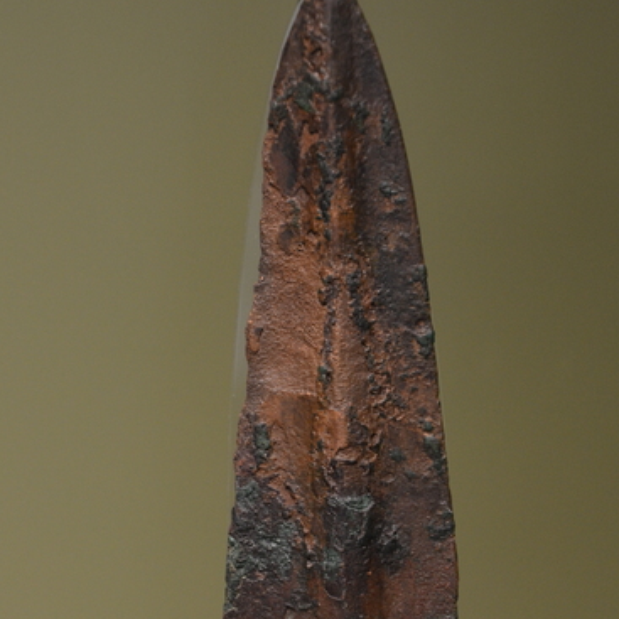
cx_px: 304
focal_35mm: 198
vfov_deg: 8.8
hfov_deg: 8.8
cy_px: 467
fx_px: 4006
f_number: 5.6
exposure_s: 1/50
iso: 1000
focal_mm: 86
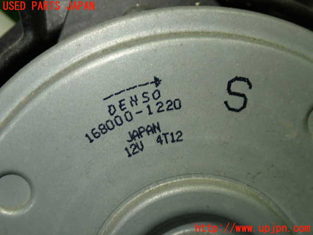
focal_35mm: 54
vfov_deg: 27.0
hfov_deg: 35.5
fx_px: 488
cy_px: 118
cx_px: 156
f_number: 3.3
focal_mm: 9.65
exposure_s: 1/60
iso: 200
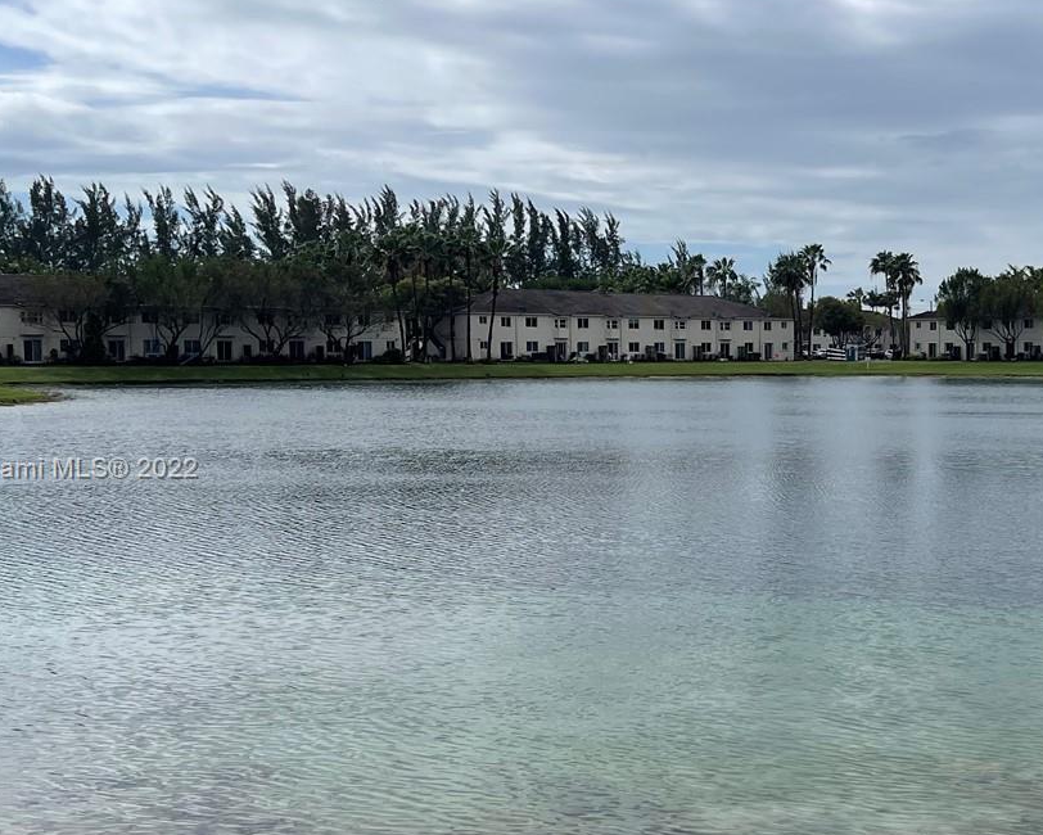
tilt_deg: -5.2
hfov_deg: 36.2
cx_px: 814
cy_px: 470
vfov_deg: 30.2
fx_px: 1544
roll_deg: +0.7
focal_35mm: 50
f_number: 1.6
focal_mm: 5.1
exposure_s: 1/7407
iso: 32
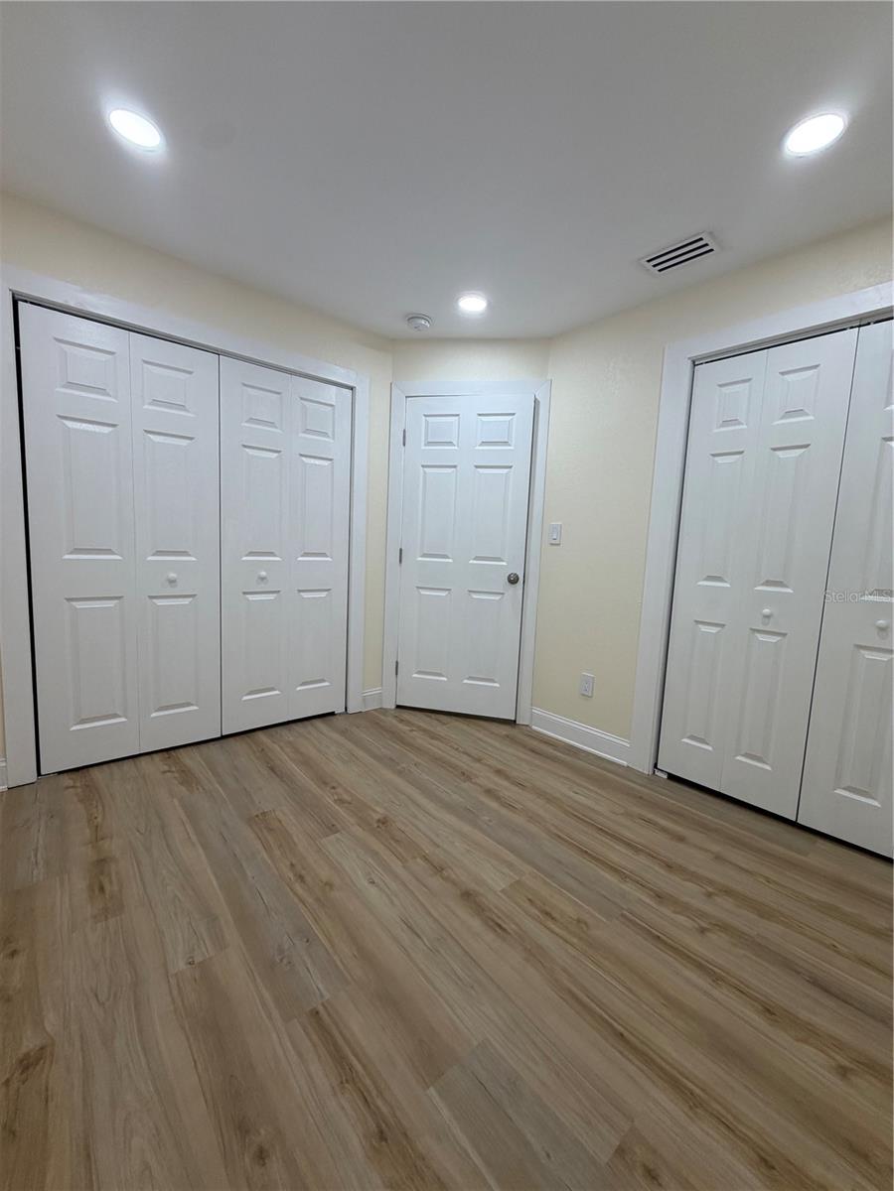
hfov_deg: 85.7
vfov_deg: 102.1
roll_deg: -2.5
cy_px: 596
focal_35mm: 14
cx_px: 447
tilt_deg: -5.8
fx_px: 482
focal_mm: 2.22
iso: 100
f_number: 2.2
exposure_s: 1/120
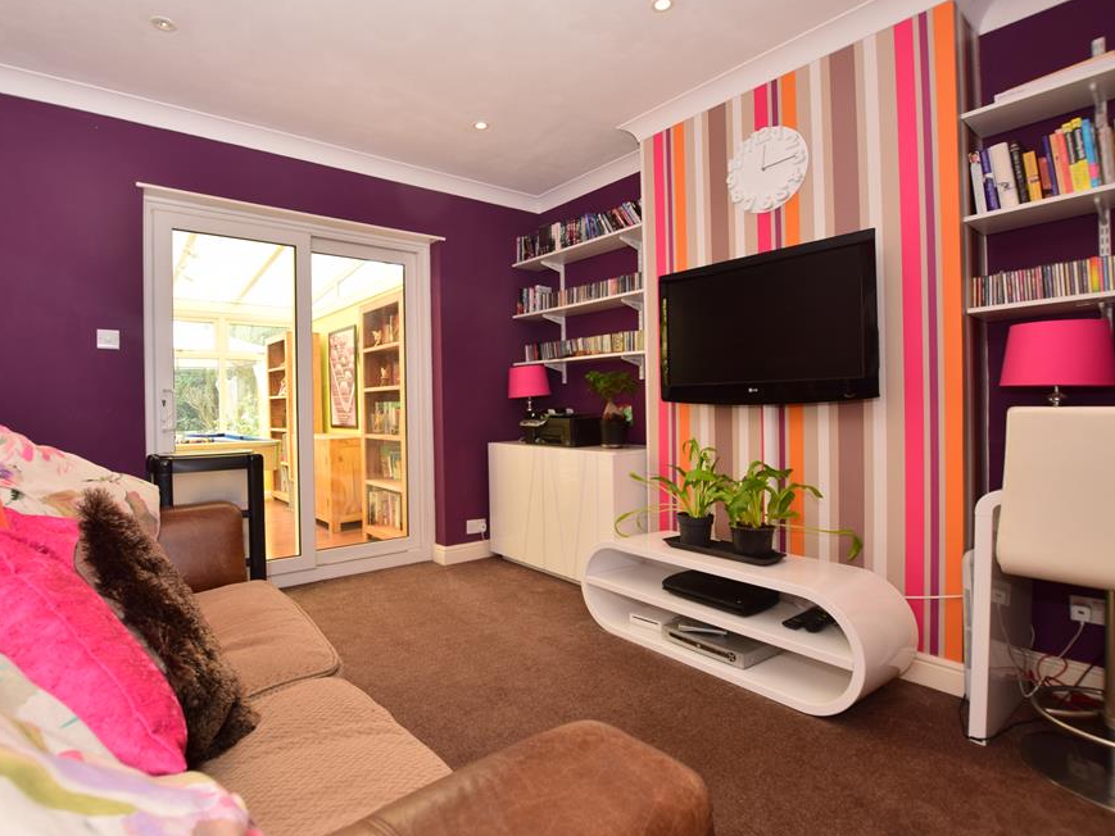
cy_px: 406
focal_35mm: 17
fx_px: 548
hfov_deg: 90.7
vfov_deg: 74.7
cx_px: 498
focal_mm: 10
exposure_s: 1/15
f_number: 7.1
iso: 100
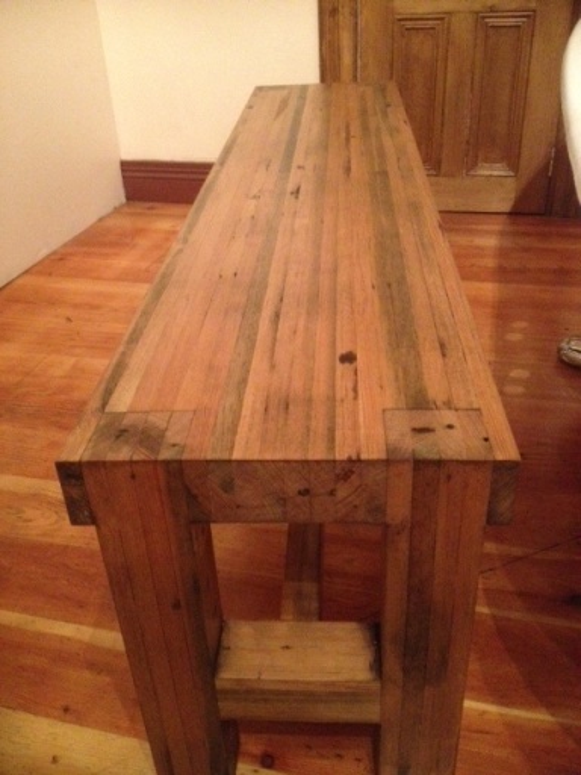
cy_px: 388
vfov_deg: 52.6
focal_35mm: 35
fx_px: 783
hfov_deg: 40.7
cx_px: 290
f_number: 2.4
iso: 800
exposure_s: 1/17
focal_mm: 4.28
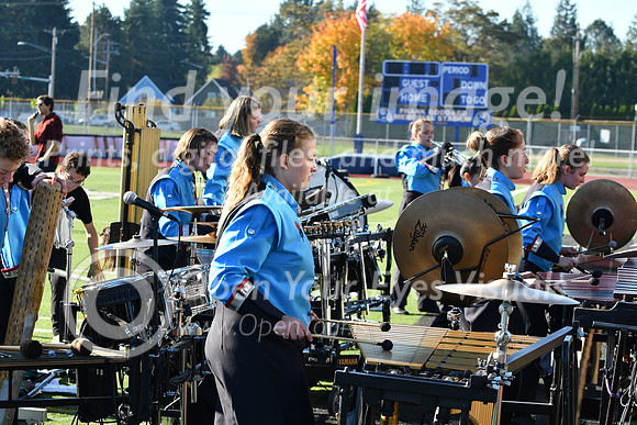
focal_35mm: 105
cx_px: 318
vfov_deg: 13.0
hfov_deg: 19.5
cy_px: 212
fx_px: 1858
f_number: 5.6
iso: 250
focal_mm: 70
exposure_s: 1/500
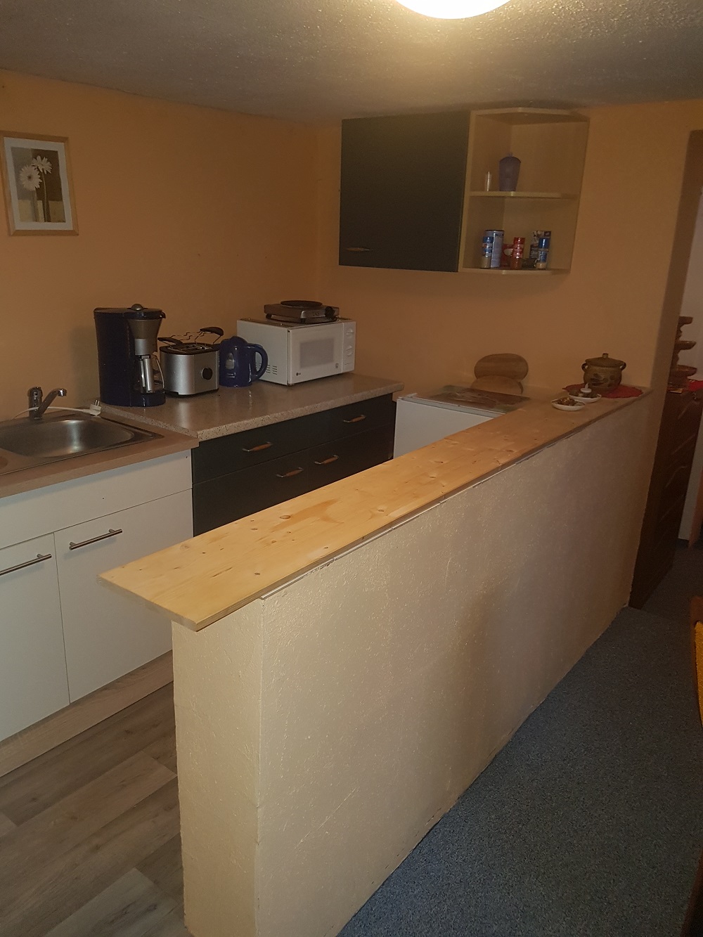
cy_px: 468
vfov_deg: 67.3
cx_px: 352
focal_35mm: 26
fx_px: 704
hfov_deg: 53.1
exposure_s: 1/26
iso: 160
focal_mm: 4.2
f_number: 1.7
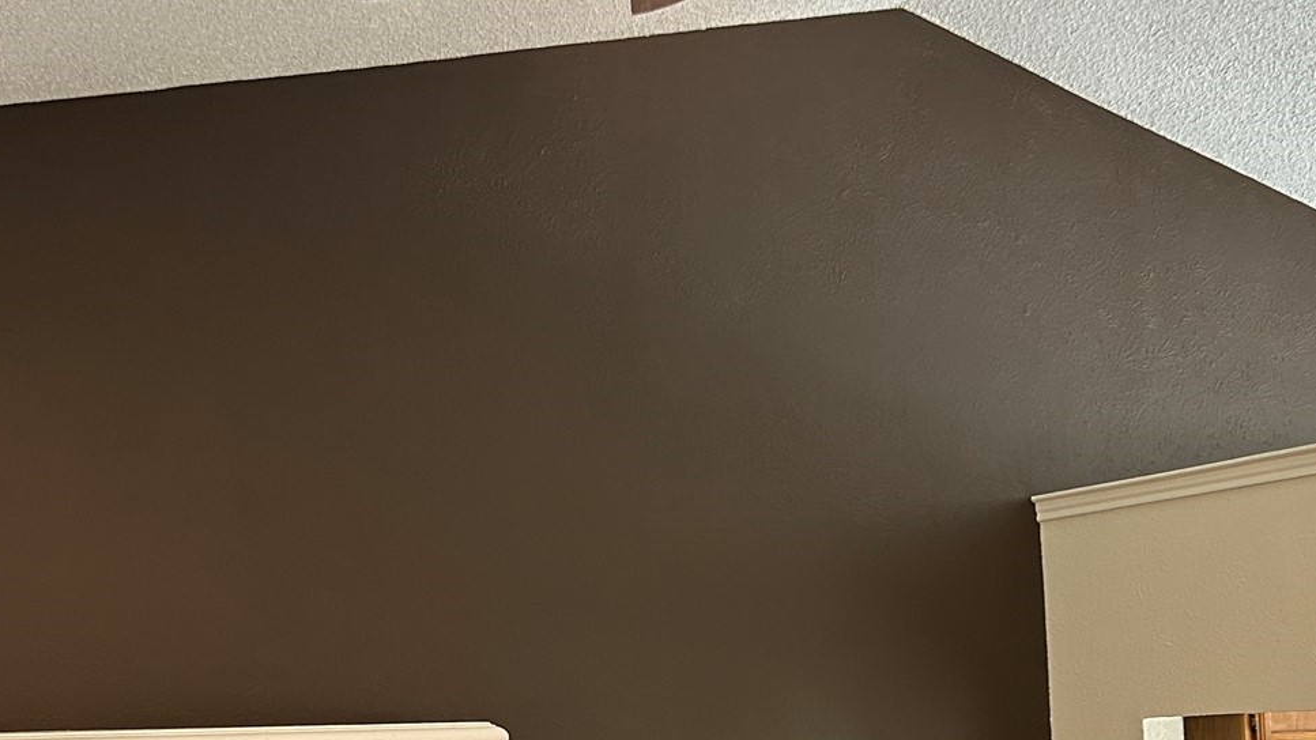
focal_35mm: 60
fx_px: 2094
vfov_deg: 19.8
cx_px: 596
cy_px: 599
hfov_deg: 34.9
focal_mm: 5.7
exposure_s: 1/60
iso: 250
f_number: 1.5
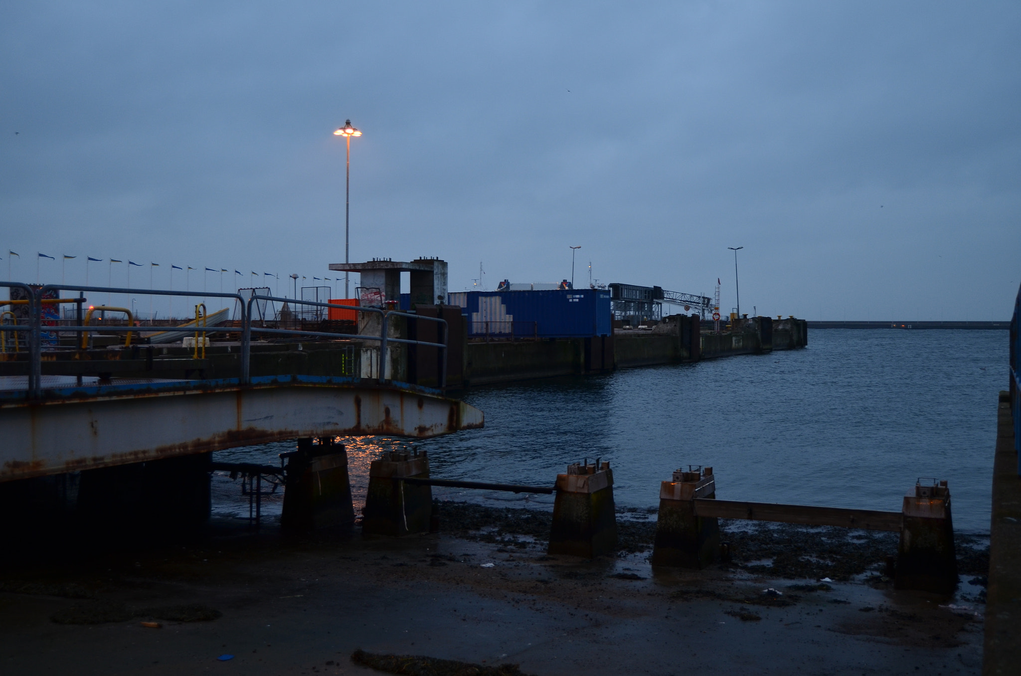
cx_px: 510
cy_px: 338
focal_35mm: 36
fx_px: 1019
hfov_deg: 53.2
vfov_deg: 36.7
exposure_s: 1/30
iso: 200
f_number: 3.8
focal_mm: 24
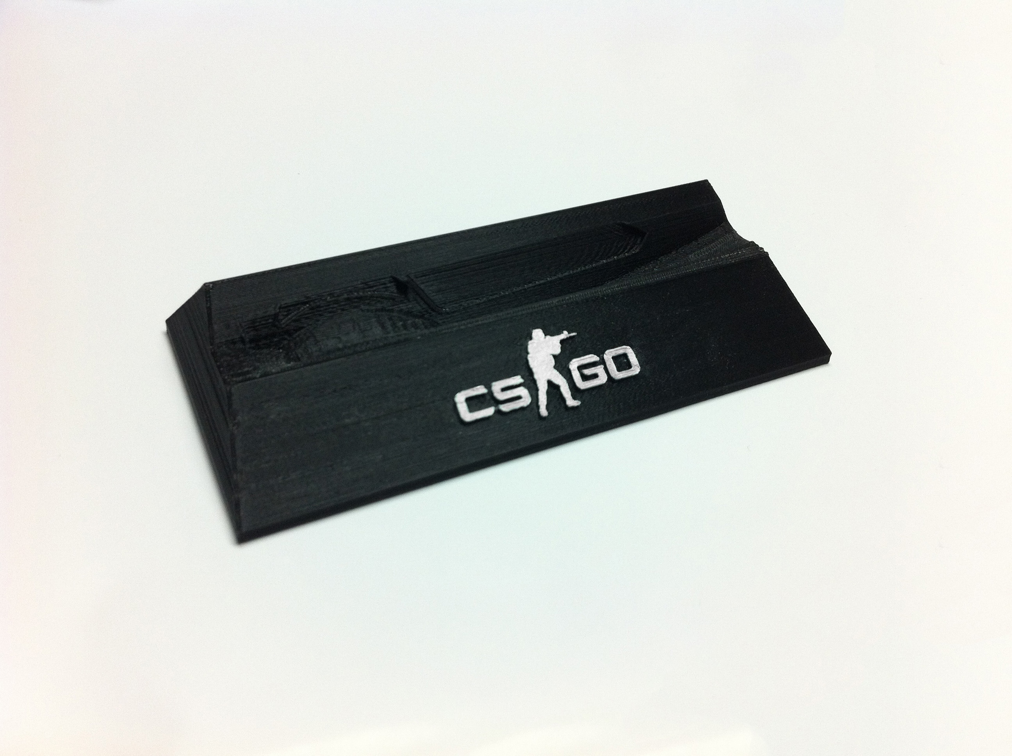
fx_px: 1022
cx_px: 506
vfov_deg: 40.6
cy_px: 378
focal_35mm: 35
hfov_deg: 52.7
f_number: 2.8
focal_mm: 3.85
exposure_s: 1/15
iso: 100
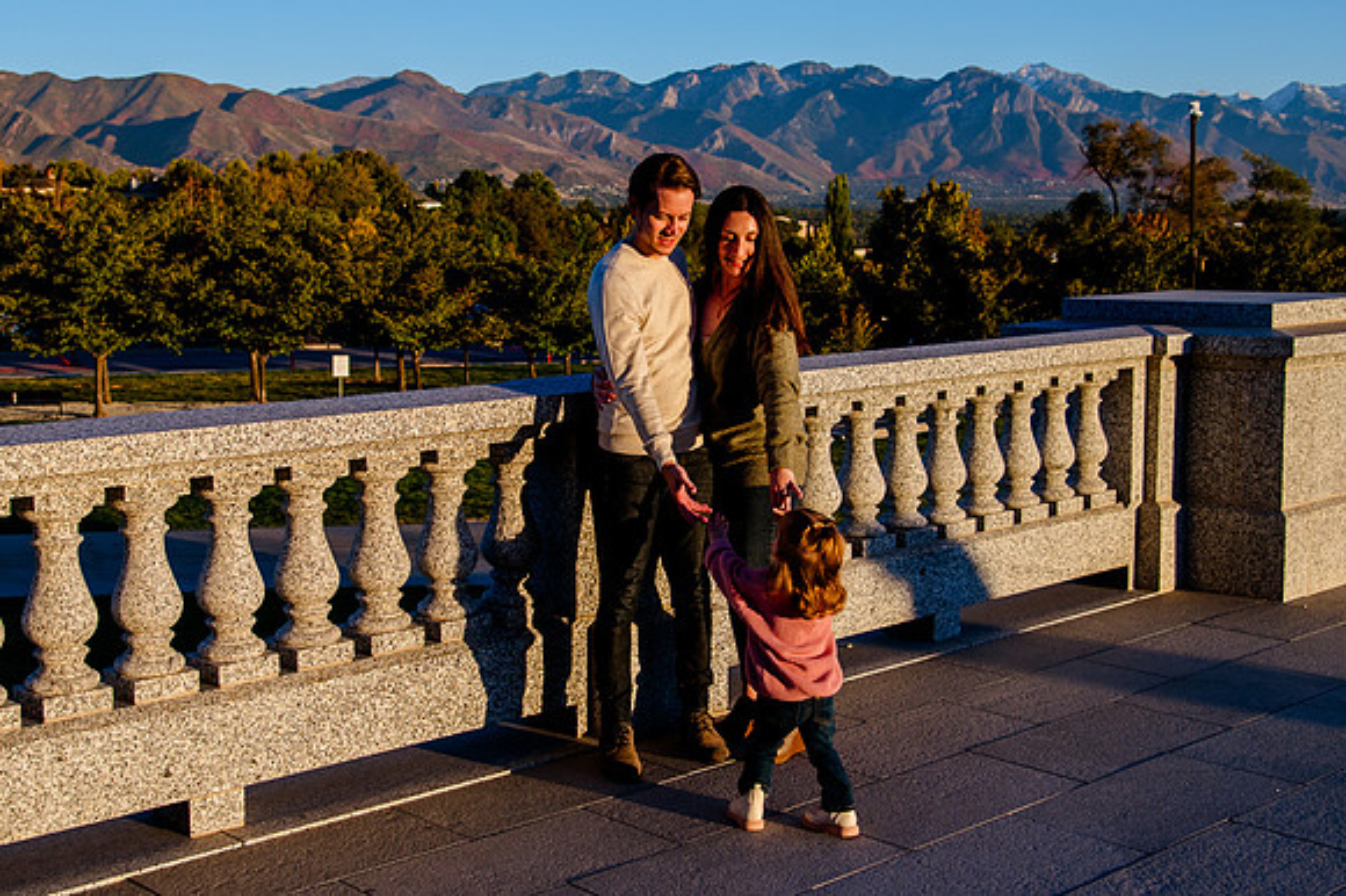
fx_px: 1752
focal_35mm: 47
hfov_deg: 41.9
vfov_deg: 28.7
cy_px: 425
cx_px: 568
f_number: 4
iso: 500
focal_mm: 31
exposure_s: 1/2000
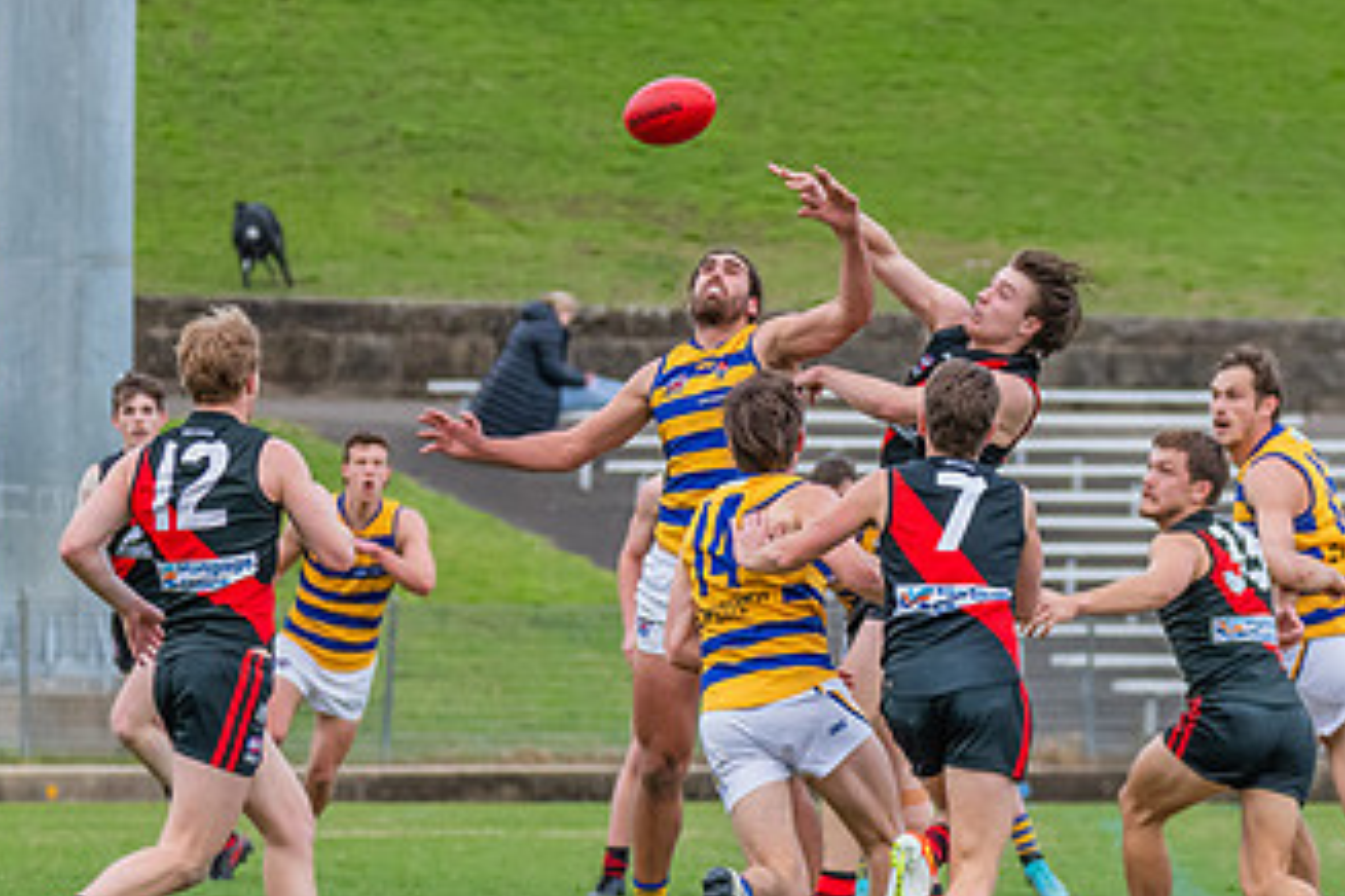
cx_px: 804
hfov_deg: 4.1
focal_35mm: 500
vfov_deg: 2.7
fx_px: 18679
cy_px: 470
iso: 1400
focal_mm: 200
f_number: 5.3
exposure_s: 1/1600
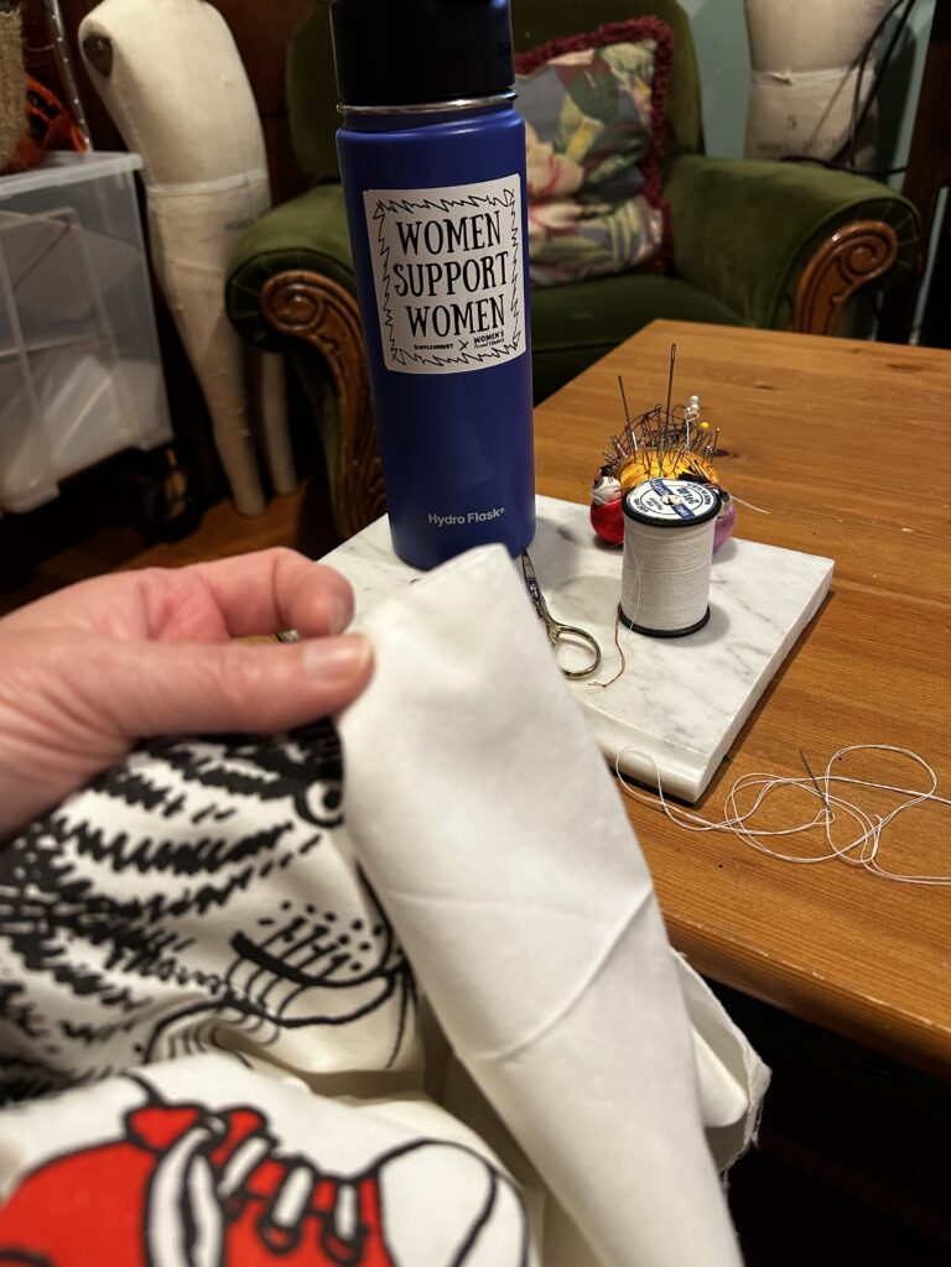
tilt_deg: -35.5
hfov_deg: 56.8
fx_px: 879
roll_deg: +4.5
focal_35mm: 24
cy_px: 634
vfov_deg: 71.6
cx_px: 476
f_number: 1.78
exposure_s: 1/60
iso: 320
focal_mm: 6.86
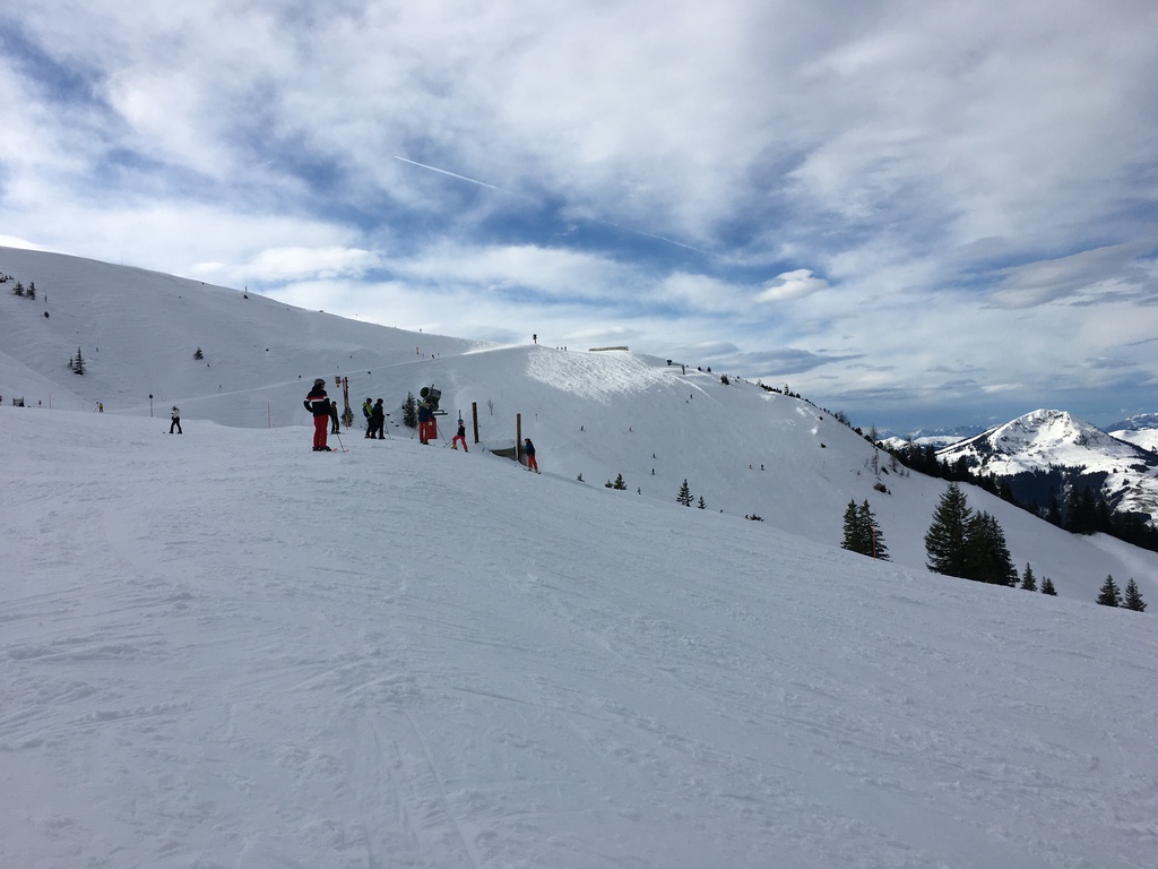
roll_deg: +4.3
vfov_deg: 48.2
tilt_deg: +2.7
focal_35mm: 29
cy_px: 434
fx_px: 970
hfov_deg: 61.7
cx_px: 579
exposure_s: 1/3497
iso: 25
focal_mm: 4.15
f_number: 2.2
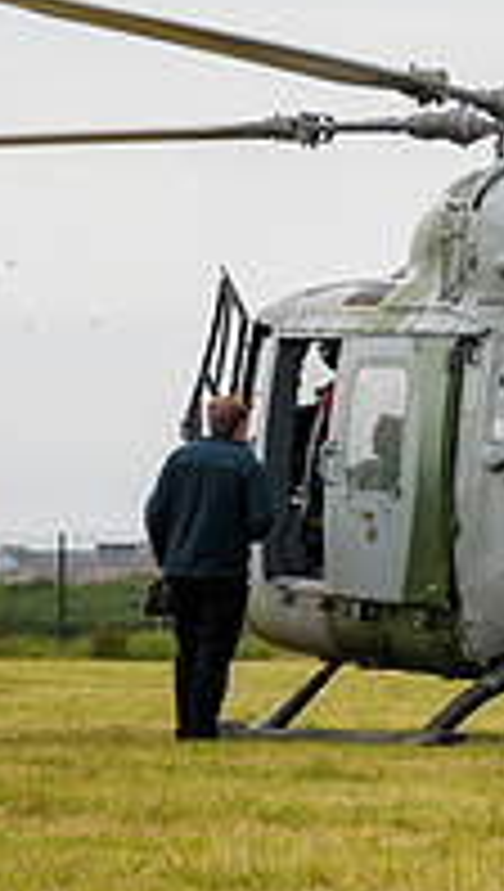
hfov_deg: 4.5
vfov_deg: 8.0
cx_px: 601
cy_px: 383
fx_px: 6388
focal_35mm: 270
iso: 160
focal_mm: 38
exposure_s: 1/320
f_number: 3.9
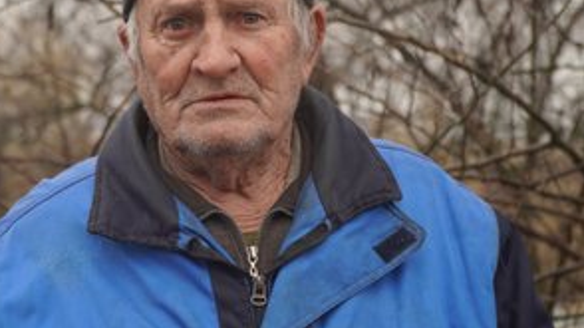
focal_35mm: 88
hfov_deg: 24.2
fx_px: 1358
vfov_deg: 13.8
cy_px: 118
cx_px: 226
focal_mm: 41
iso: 200
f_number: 4
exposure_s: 1/160
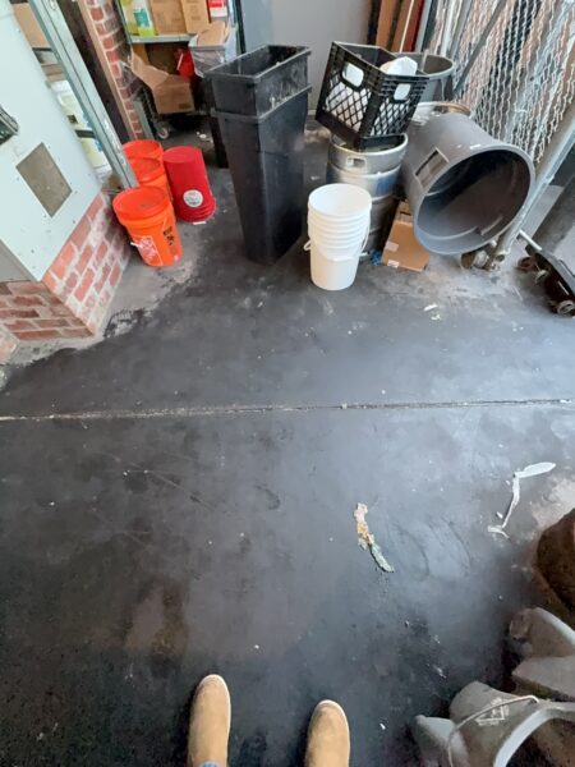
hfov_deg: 85.7
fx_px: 310
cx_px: 288
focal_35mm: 14
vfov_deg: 102.1
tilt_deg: -56.8
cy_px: 384
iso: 800
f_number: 2.2
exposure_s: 1/61
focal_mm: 2.22
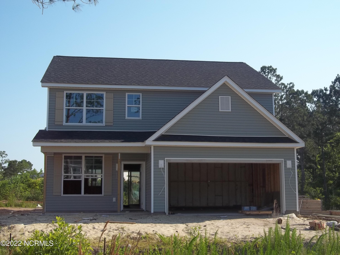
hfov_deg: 38.9
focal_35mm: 49
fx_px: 481
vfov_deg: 29.7
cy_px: 128
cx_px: 170
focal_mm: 8.8
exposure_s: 1/640
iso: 64
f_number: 3.6
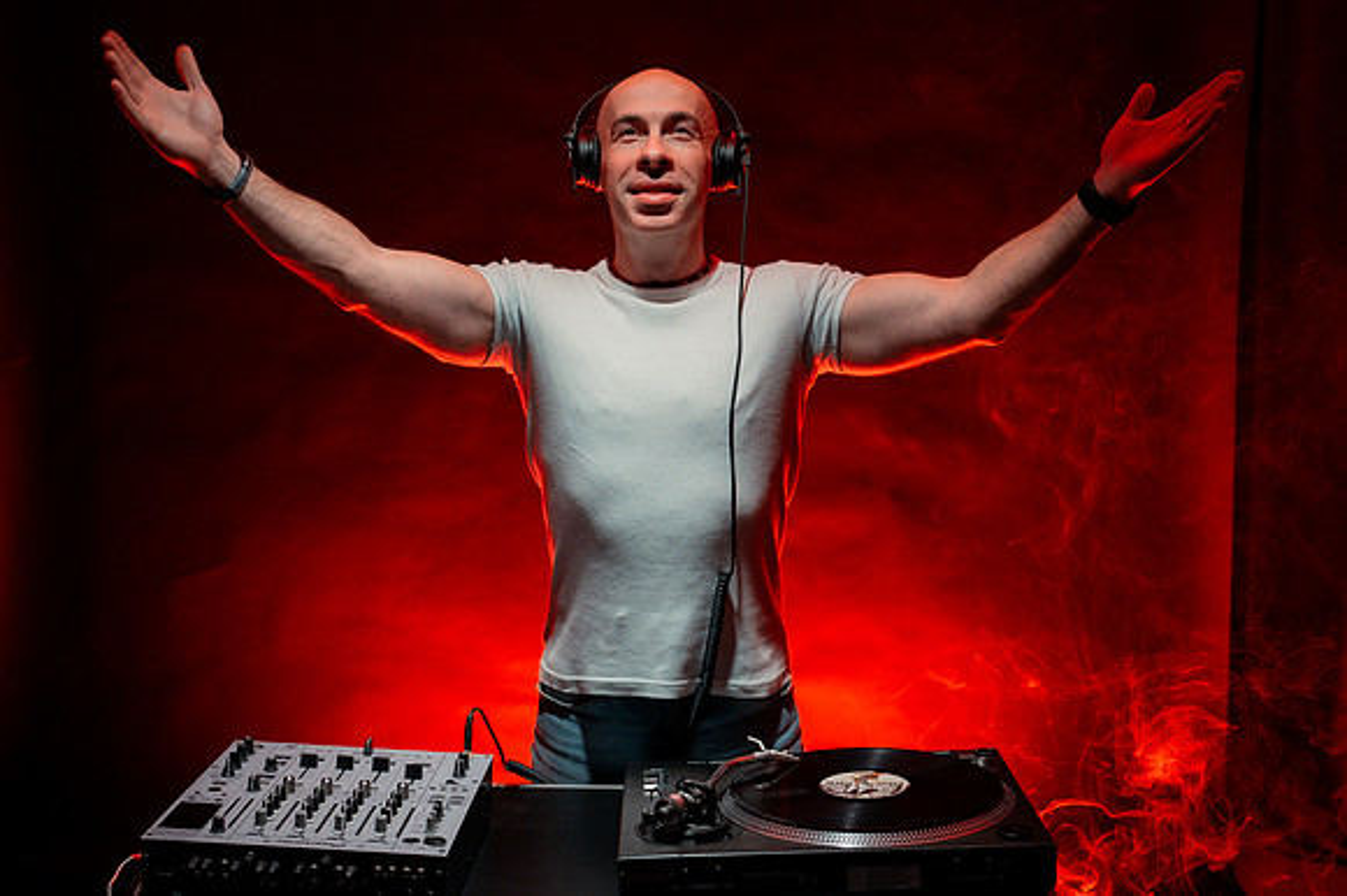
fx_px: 1699
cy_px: 470
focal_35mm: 45
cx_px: 660
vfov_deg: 29.6
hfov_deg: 43.2
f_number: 2.8
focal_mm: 40
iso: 800
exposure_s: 1/80
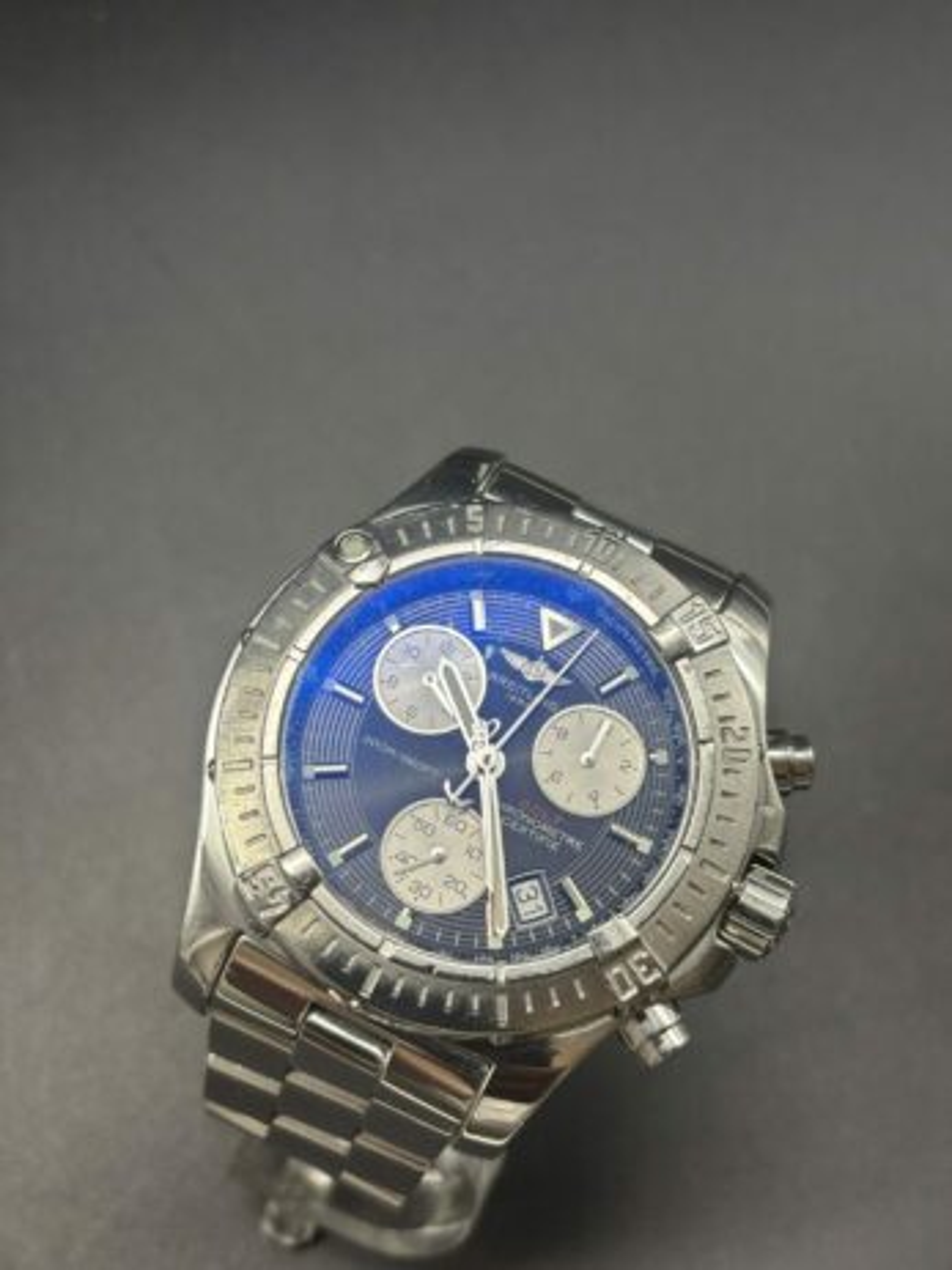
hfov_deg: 28.0
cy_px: 635
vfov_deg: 36.8
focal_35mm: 52
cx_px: 476
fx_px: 1908
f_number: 1.6
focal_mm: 5.96
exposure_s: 1/121
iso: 50
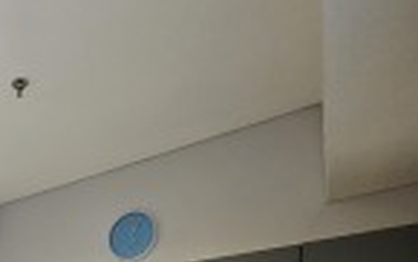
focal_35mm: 38
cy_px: 381
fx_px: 433
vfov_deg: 26.0
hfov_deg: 43.5
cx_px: -7
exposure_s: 1/33.3
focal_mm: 1.74
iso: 400
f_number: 2.2
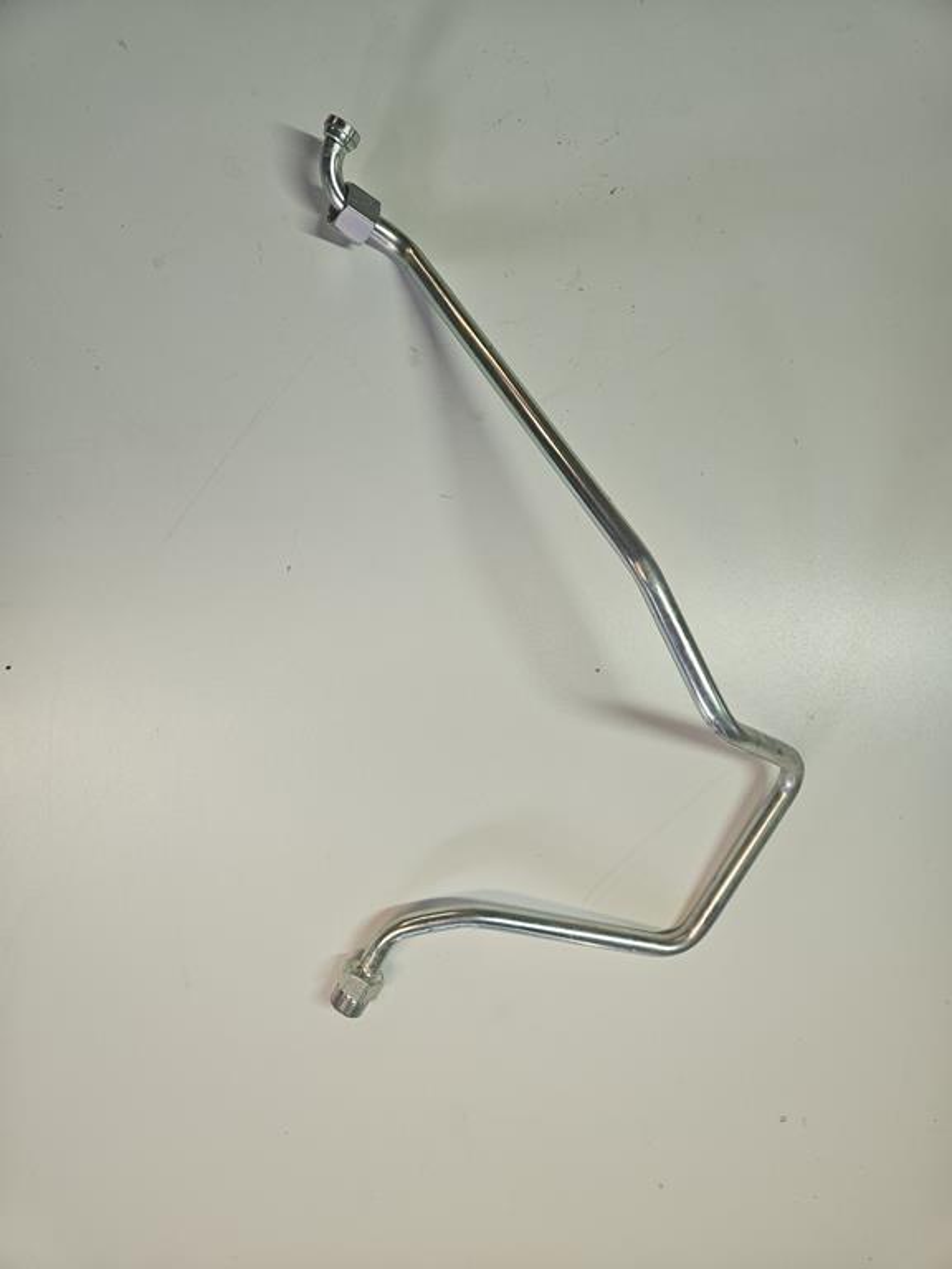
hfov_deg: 58.9
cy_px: 634
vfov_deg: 73.9
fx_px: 843
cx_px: 476
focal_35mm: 23
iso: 160
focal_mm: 5.4
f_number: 1.8
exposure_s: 1/100
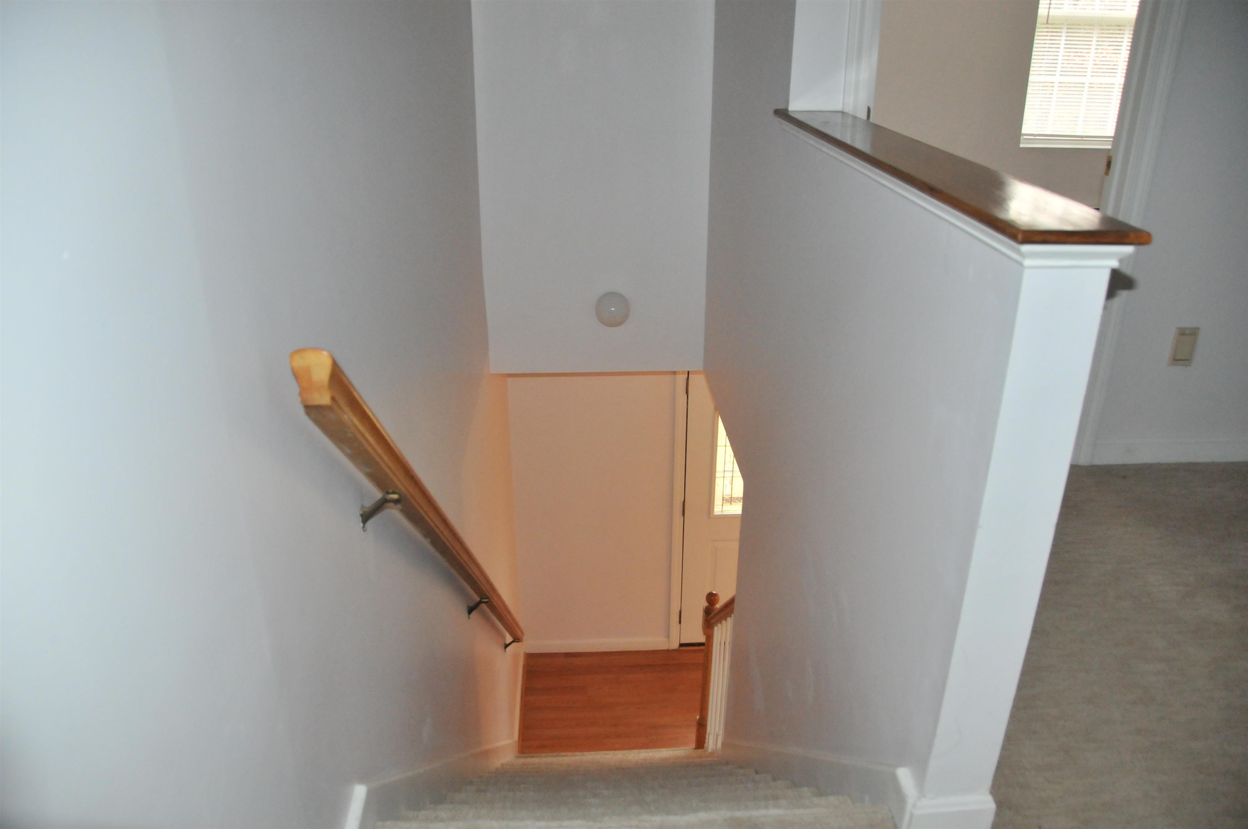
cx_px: 624
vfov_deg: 47.8
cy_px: 414
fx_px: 935
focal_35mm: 27
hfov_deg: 67.4
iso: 1600
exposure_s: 1/160
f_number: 3.5
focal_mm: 18
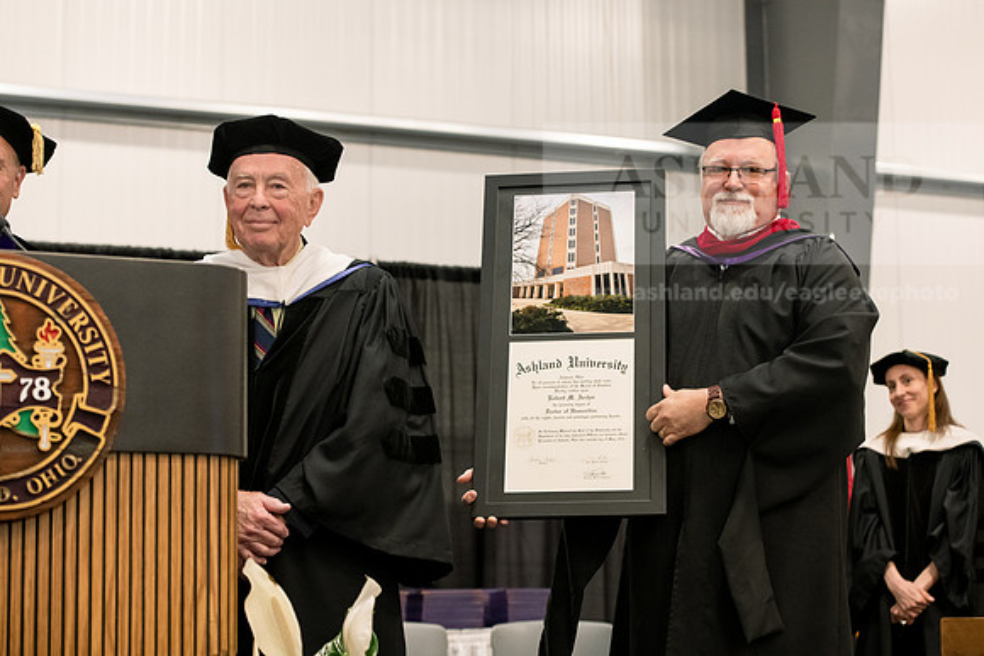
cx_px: 492
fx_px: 1914
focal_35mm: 70
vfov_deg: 19.5
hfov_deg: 28.8
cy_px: 328
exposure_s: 1/200
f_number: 4.5
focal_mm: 70
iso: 3200
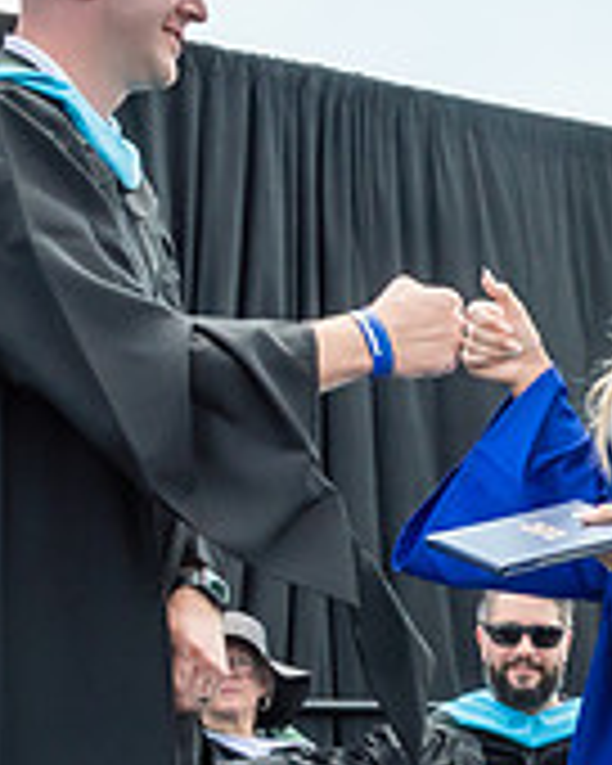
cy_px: 601
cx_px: 961
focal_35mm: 115
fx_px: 2604
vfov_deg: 16.6
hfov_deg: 12.6
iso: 200
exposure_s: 1/320
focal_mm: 17
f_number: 7.1
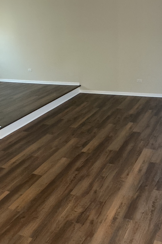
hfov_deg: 32.6
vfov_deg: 47.4
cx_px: 89
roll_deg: +3.8
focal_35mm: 41
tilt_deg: -22.0
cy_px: 123
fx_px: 277
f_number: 1.8
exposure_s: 1/60
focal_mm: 3
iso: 250
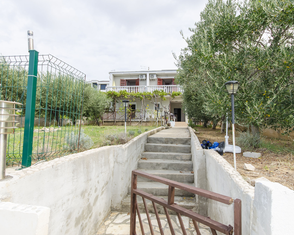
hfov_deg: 80.3
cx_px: 156
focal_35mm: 20
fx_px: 174
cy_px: 118
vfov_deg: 68.1
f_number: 7.1
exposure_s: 1/200
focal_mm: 10
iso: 100
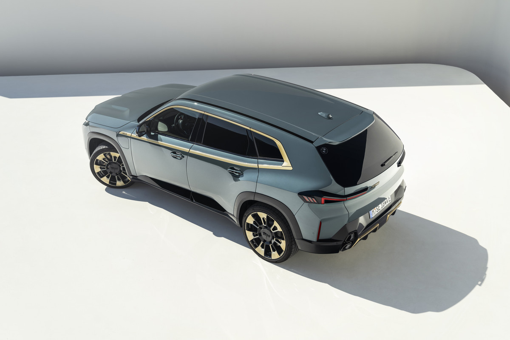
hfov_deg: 48.5
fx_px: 567
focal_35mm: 40
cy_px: 170
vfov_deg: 33.4
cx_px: 255
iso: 100
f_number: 5.6
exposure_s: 1/250
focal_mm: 40
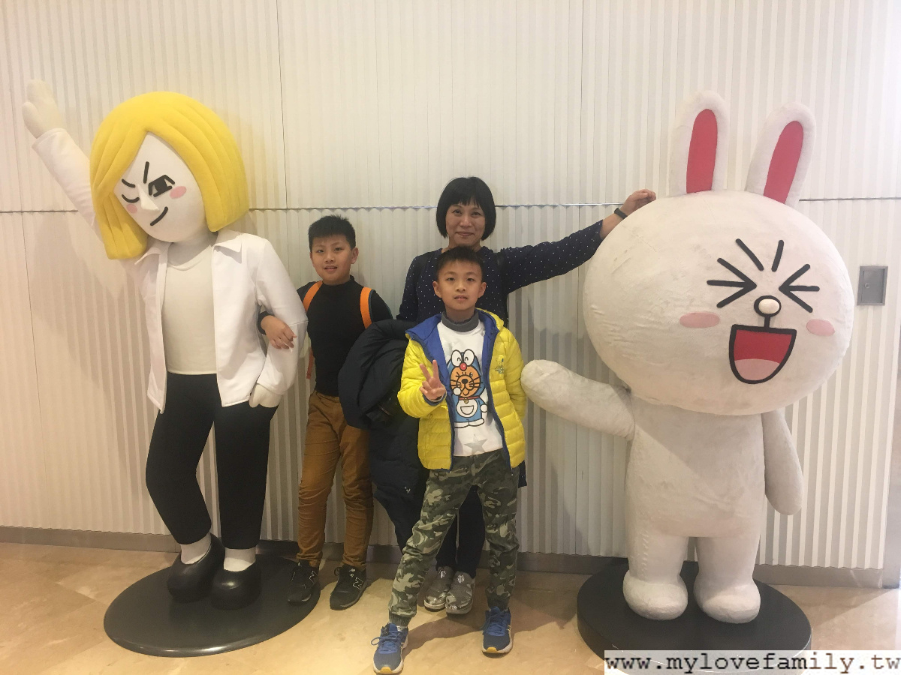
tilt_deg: -7.4
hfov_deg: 61.7
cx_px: 450
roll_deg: +0.1
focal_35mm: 29
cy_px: 338
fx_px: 755
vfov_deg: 48.2
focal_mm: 4.15
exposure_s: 1/30
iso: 100
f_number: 2.2
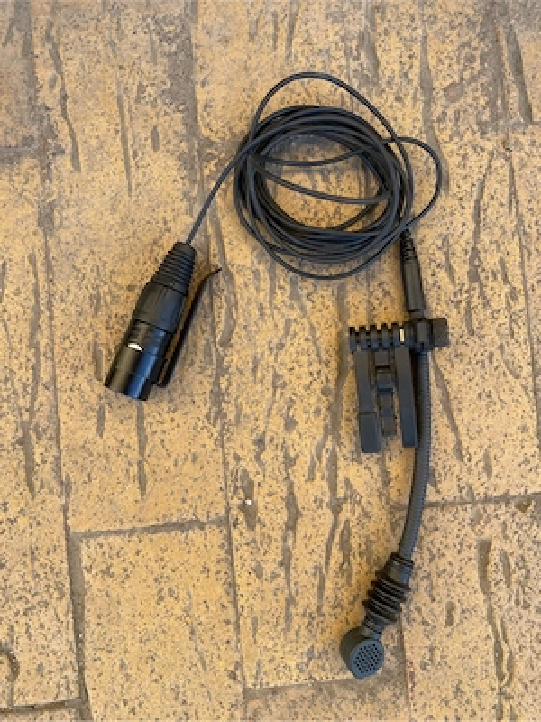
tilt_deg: -85.9
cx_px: 270
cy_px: 361
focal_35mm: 26
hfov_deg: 53.1
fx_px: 542
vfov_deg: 67.3
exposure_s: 1/122
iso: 32
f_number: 1.8
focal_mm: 4.25
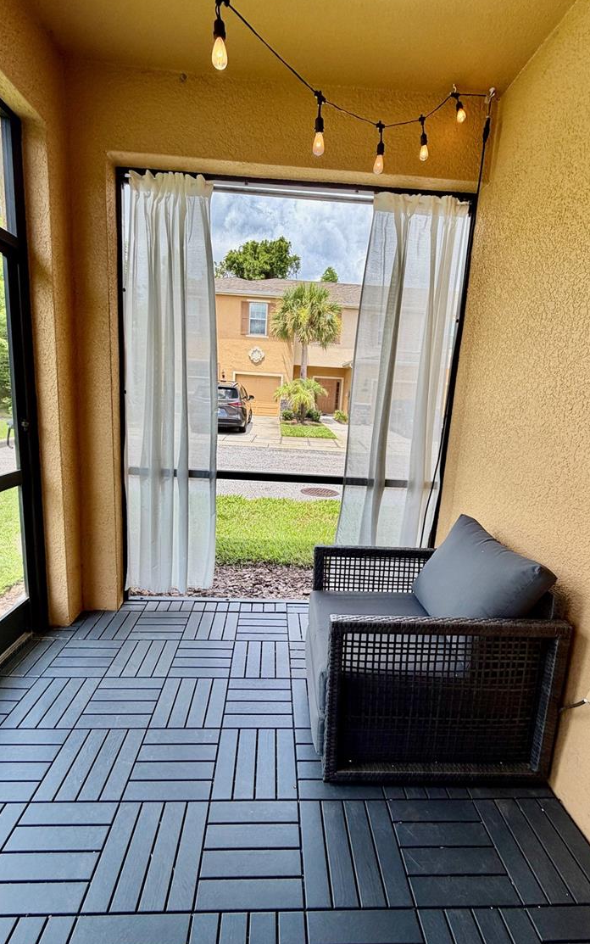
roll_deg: -4.1
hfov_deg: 71.3
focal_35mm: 16
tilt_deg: -10.4
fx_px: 411
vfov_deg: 97.8
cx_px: 285
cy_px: 471
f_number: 2.2
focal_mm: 2.22
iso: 40
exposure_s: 1/220
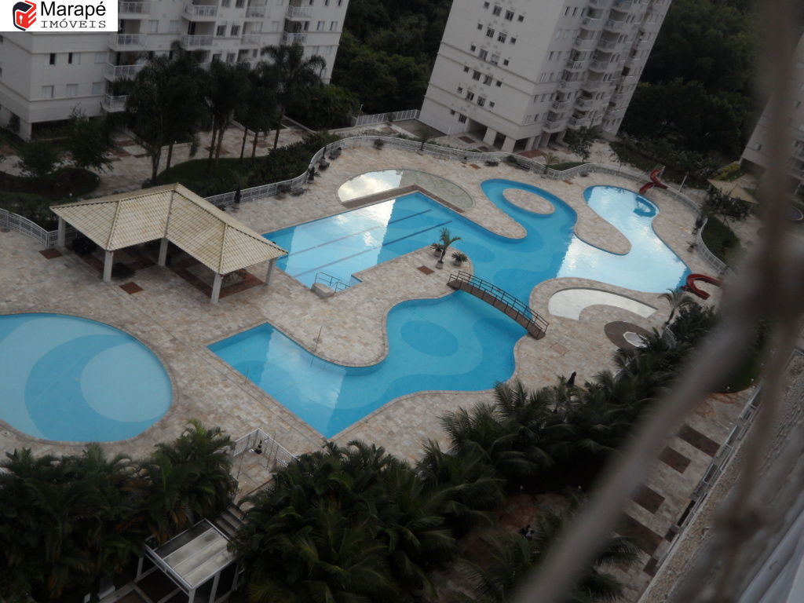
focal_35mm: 35
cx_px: 402
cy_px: 302
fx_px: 813
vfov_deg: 40.7
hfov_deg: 52.6
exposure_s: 1/250
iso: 80
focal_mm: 5.7
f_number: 3.3
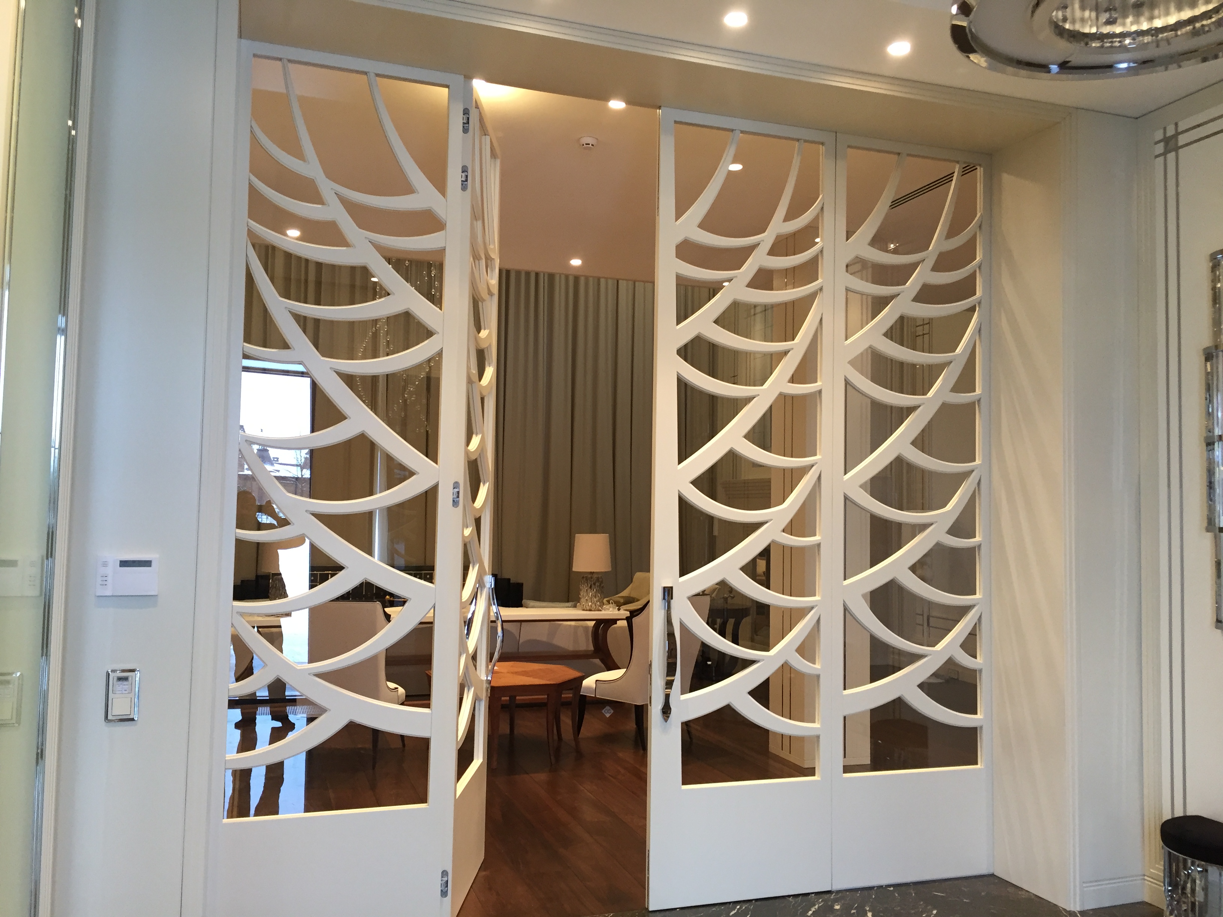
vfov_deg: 48.2
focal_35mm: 29
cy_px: 458
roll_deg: -2.1
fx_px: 1025
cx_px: 612
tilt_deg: +3.8
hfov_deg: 61.7
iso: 125
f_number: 2.2
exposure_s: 1/33
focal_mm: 4.15
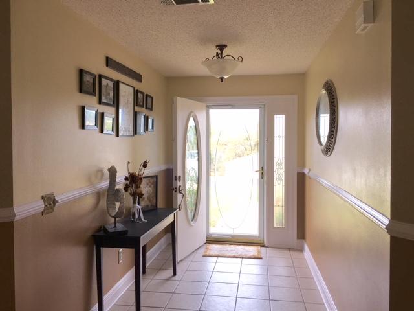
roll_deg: +0.3
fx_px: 347
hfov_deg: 61.7
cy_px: 156
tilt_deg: -2.2
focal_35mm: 29
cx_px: 207
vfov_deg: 48.2
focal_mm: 4.15
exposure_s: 1/120
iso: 25
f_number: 2.2
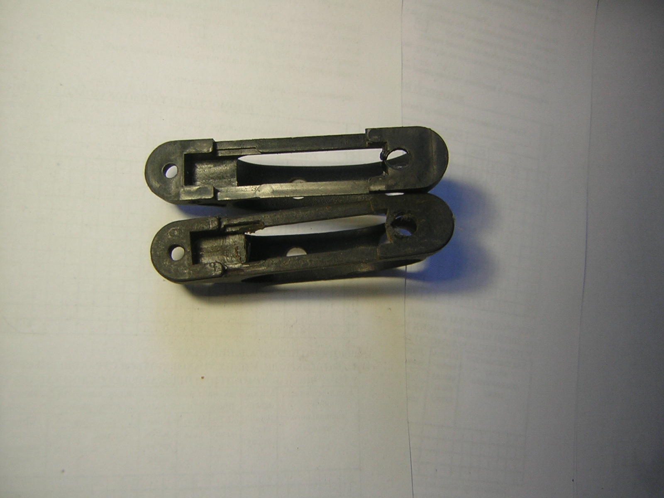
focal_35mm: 36
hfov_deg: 51.4
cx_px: 332
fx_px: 691
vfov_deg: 39.7
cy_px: 249
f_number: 2.6
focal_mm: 4.7
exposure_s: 1/63.4
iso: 50
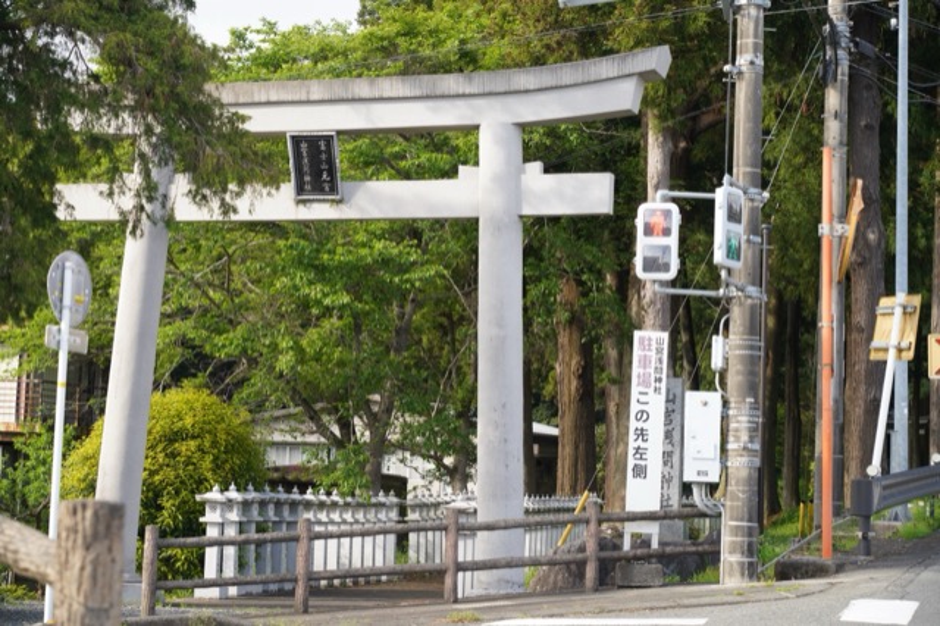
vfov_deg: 19.2
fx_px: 1853
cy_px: 313
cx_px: 470
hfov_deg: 28.5
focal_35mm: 71
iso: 400
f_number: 6.3
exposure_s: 1/320
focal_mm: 71
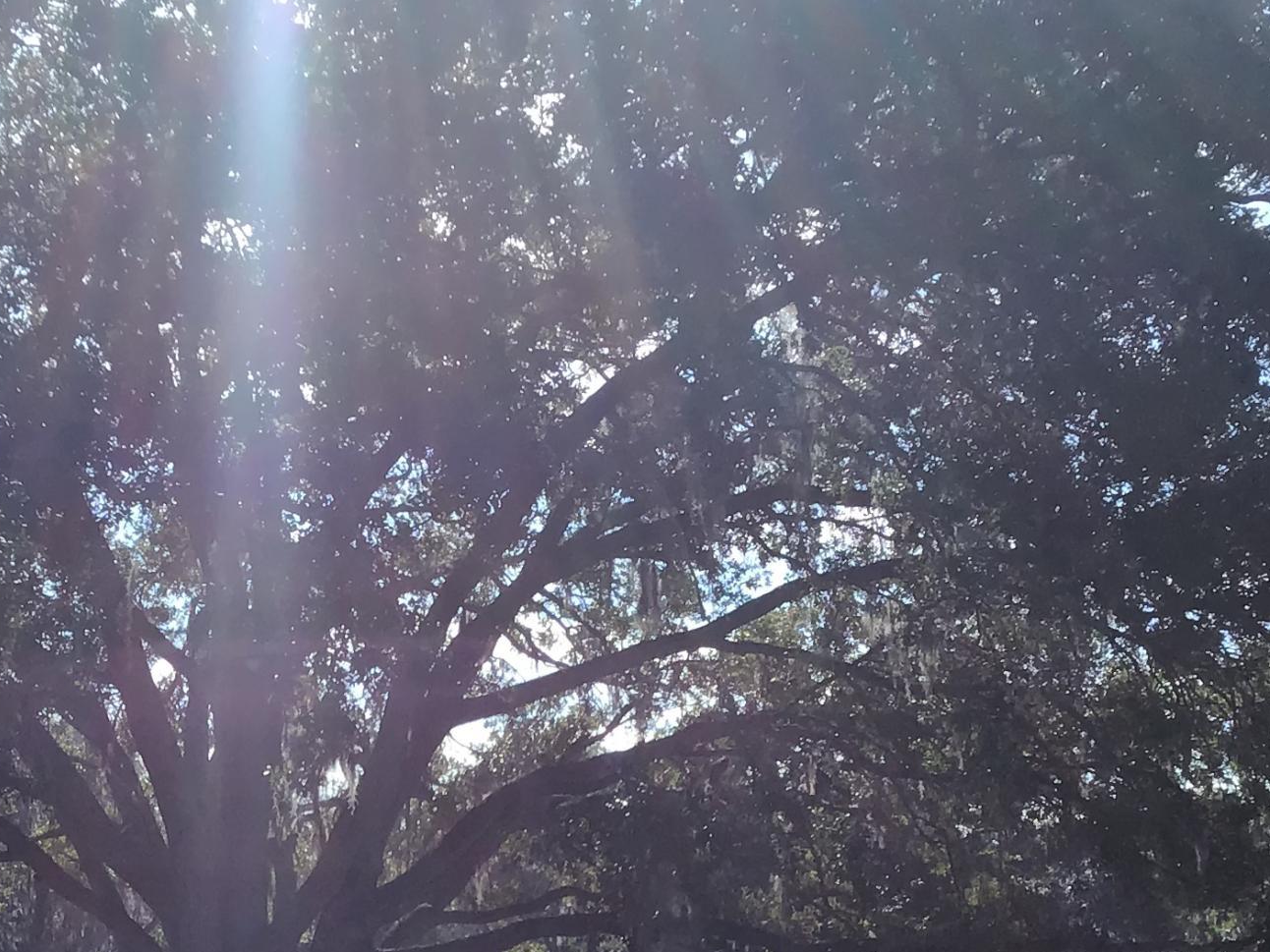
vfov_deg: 19.5
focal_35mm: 72
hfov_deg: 26.7
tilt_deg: +0.6
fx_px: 2642
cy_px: 1074
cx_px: 343
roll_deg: -2.8
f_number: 2.4
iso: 25
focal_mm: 3.3
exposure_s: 1/886
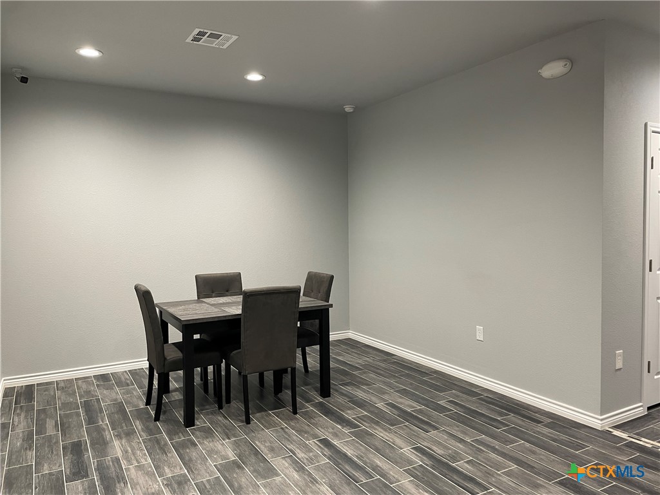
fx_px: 496
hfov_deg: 67.3
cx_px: 330
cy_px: 248
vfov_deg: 53.1
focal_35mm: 26
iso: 125
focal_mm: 4.2
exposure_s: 1/60
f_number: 1.6
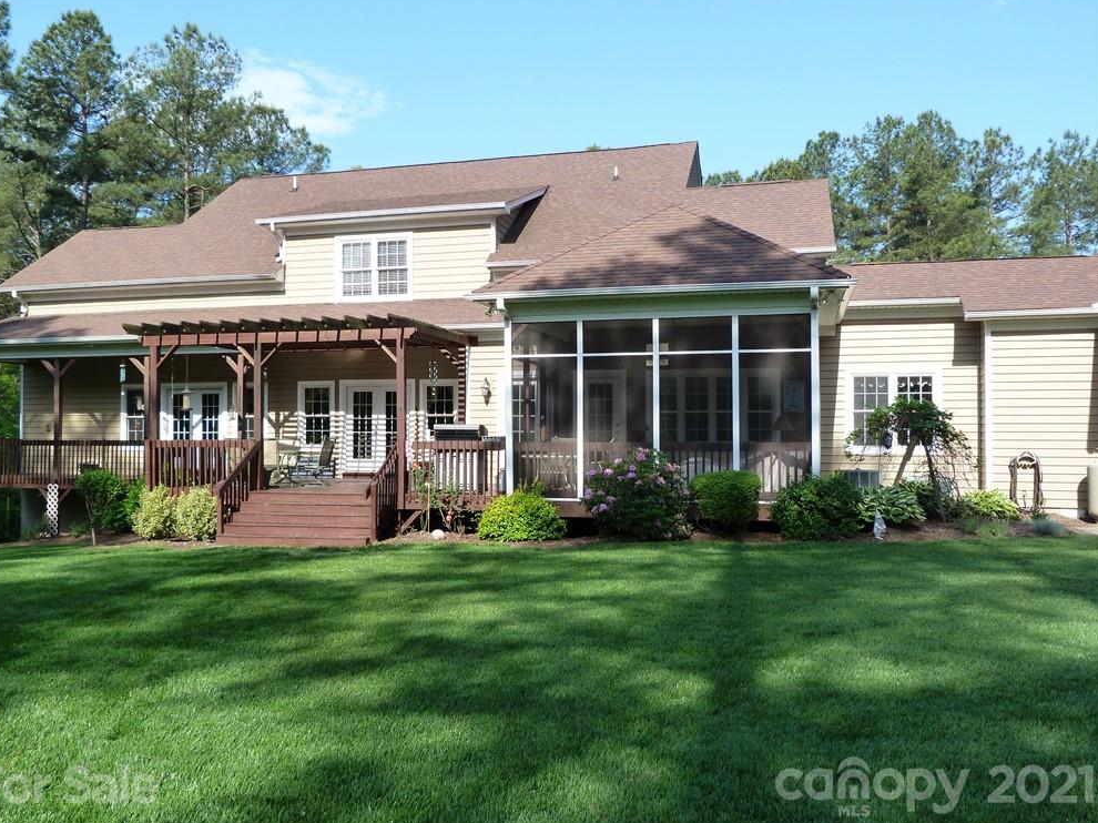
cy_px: 413
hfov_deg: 60.0
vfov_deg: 46.8
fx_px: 951
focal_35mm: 30
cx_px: 537
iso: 125
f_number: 4
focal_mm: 5.2
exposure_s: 1/250
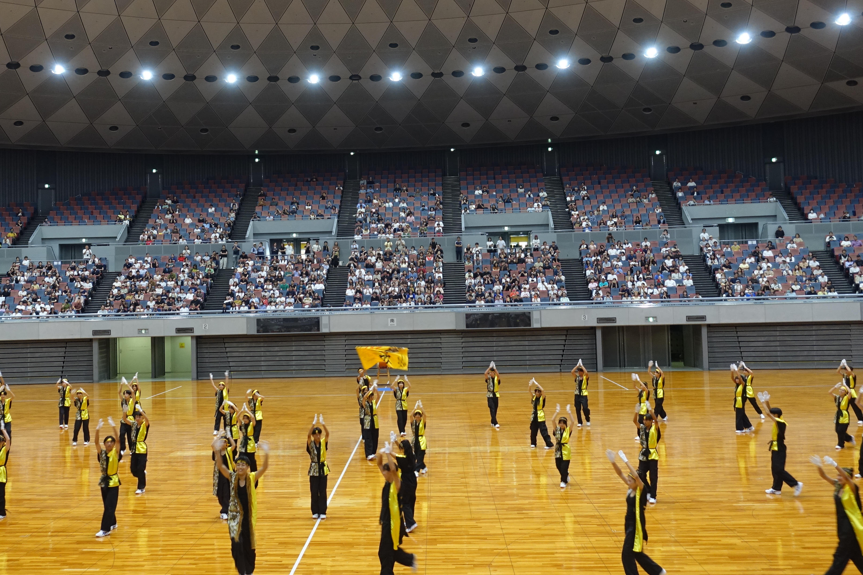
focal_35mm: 40
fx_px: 959
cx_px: 356
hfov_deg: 48.2
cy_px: 243
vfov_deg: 33.3
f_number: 2.8
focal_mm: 12.2
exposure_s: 1/40
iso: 500
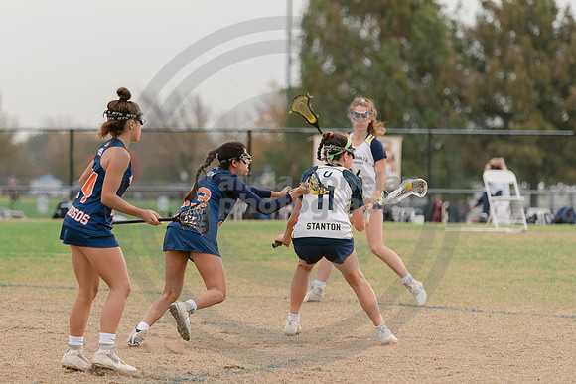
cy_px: 230
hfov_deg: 6.1
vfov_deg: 4.1
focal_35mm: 339
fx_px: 5432
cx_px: 161
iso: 250
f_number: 3
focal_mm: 155
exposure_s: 1/1250
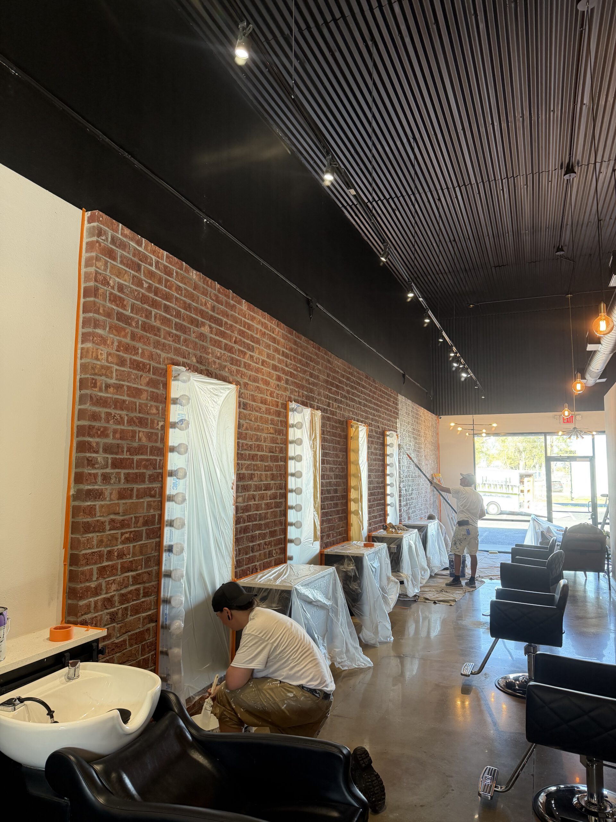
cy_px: 411
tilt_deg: +5.7
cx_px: 308
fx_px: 569
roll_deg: -0.9
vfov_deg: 71.6
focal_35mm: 24
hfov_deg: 56.8
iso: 200
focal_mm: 6.76
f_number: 1.78
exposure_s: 1/120
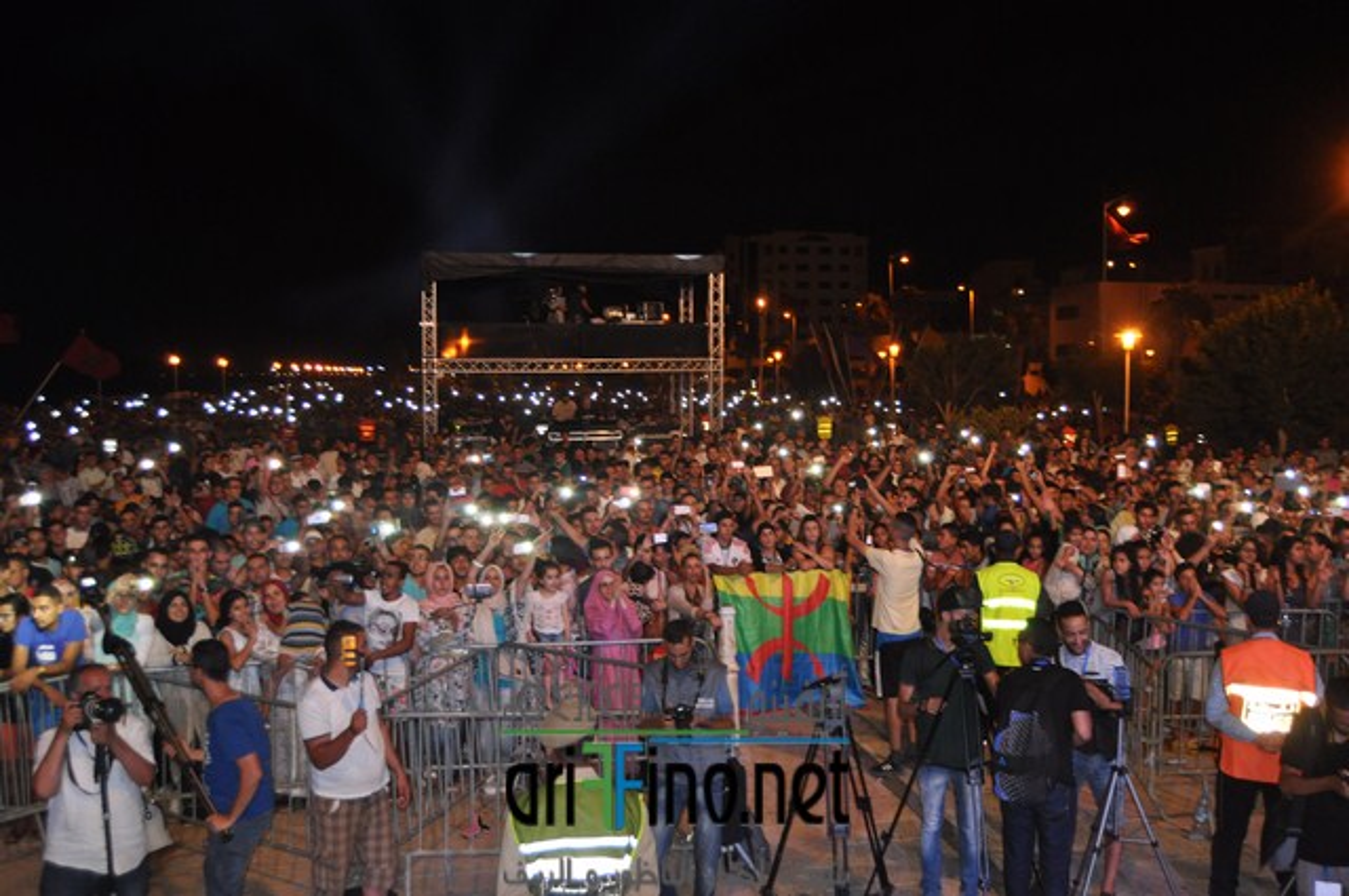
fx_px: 1291
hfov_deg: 55.2
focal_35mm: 34
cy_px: 448
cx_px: 674
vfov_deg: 38.3
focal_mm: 23
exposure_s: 1/60
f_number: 3.8
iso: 800
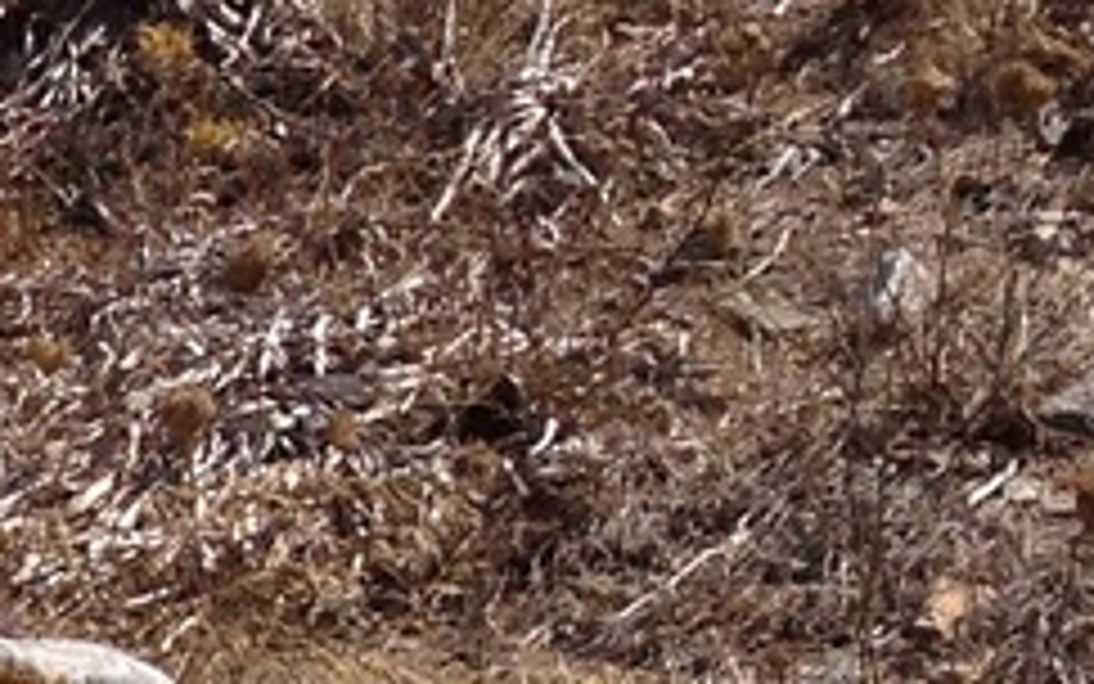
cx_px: -2080
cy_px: 1404
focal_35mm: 244
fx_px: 7277
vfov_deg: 5.3
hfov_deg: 7.6
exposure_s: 1/1842
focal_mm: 4.28
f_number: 2.4
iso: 50
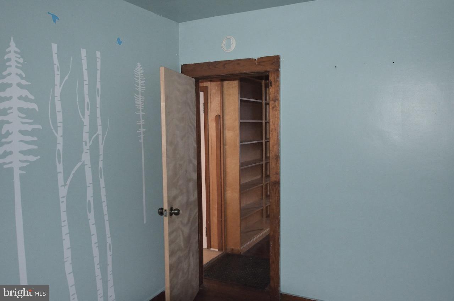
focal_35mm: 30
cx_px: 227
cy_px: 150
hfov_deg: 62.0
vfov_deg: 43.4
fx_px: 378
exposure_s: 1/60
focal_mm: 20
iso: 3200
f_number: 3.5
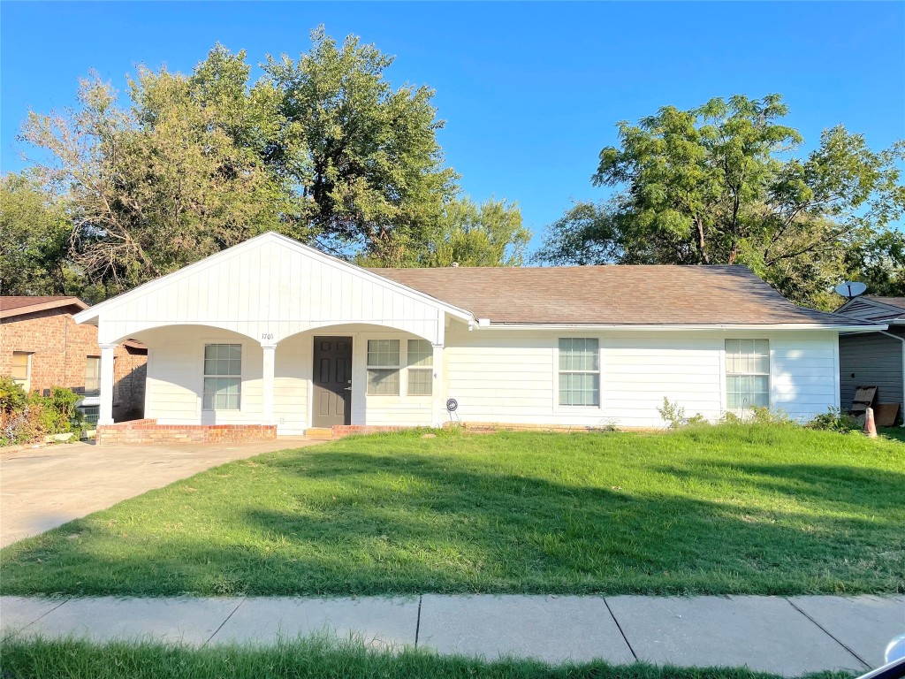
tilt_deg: +1.4
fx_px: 680
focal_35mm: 26
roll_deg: -0.4
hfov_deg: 67.3
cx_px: 452
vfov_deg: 53.1
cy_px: 340
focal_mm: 4.2
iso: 32
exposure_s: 1/3509
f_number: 1.6
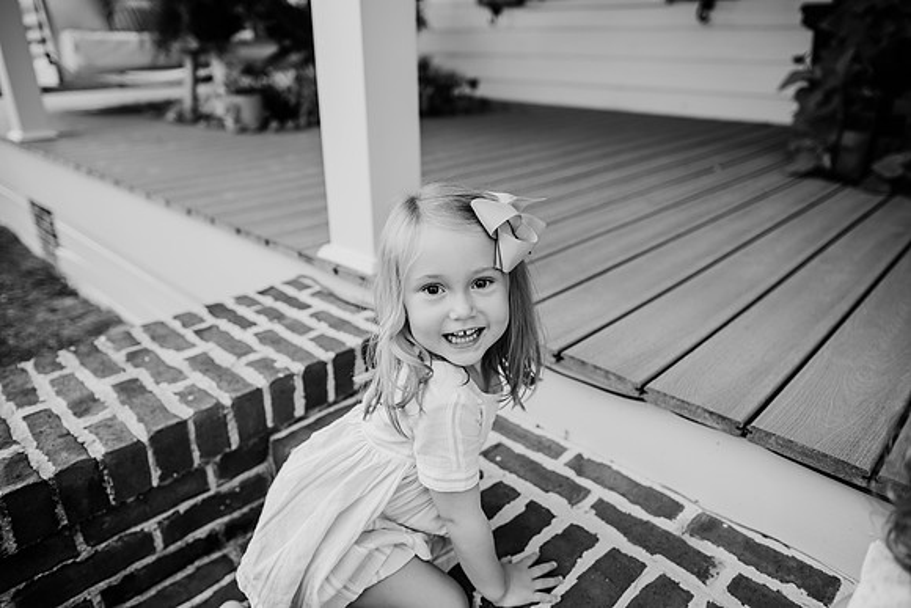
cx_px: 456
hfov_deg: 73.7
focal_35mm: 24
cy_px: 304
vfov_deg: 53.2
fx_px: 607
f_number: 2.5
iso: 200
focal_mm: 24
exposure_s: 1/400
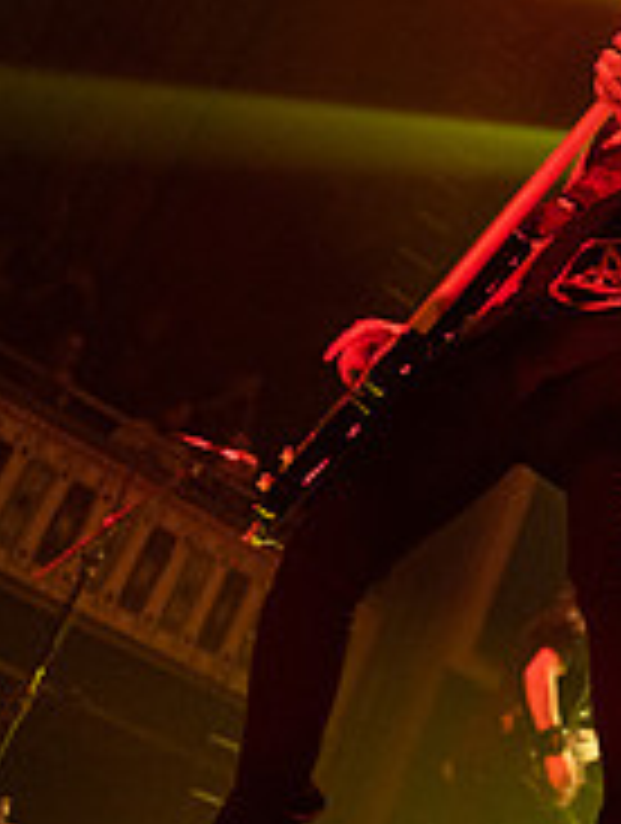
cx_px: 796
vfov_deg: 25.5
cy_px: 38
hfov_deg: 18.8
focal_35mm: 73
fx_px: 1740
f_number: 3.2
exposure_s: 1/640
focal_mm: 24
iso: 2500
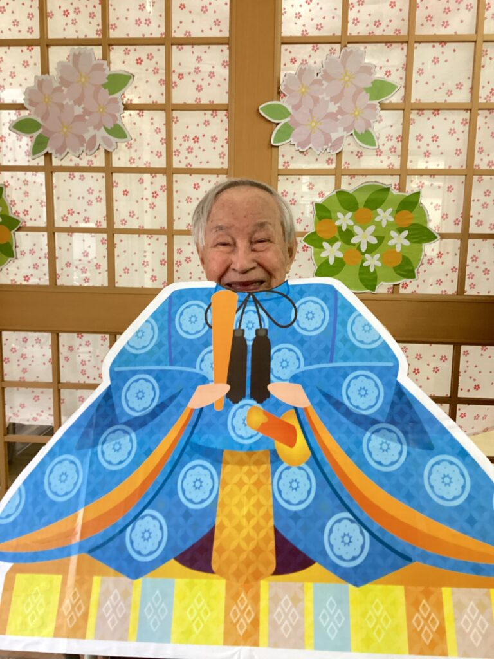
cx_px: 247
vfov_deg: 58.4
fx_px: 590
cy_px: 330
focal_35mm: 31
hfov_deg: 45.4
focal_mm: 3.3
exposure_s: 1/25
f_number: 2.4
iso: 640
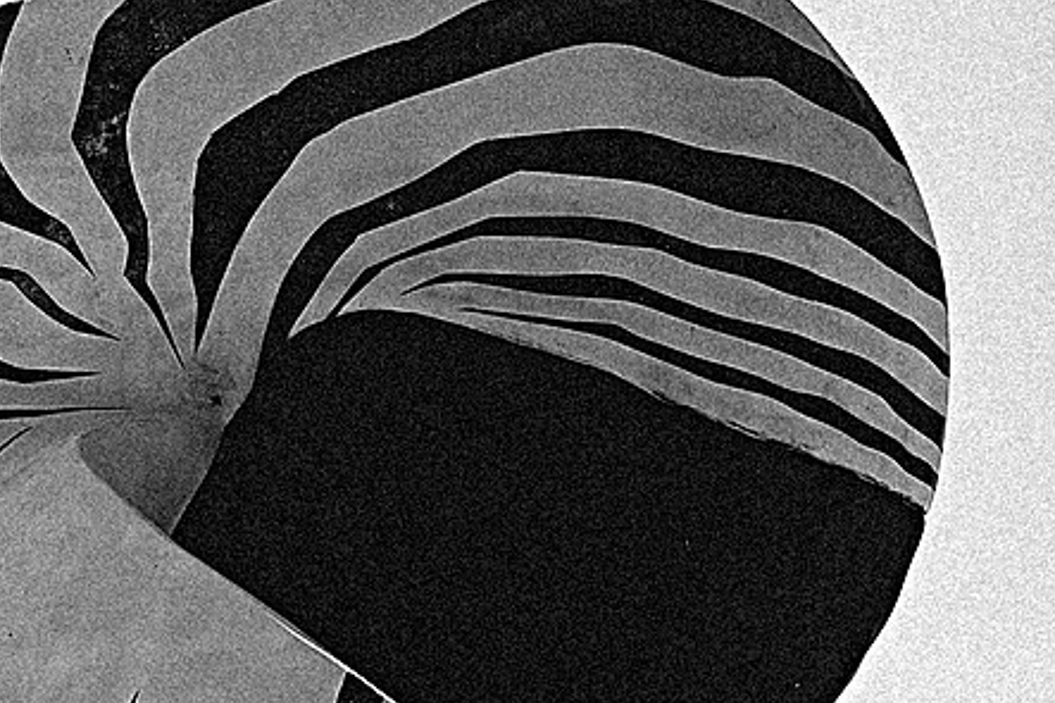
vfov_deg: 15.5
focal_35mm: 88
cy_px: 424
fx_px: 2578
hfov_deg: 22.6
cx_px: 129
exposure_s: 1/1250
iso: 320
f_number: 2.8
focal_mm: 18.3
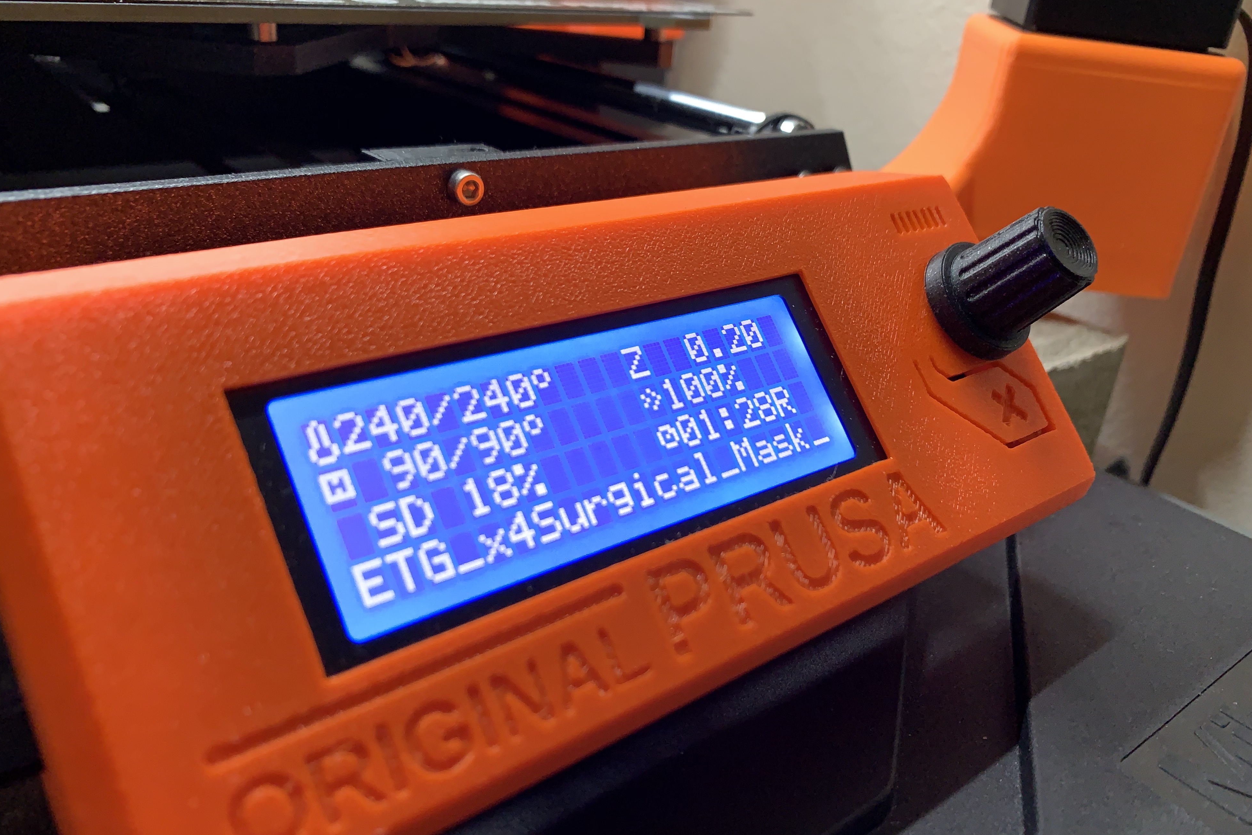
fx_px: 974
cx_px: 637
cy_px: 435
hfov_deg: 65.5
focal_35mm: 28
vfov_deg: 46.4
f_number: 1.8
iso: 200
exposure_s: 1/60
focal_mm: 4.25
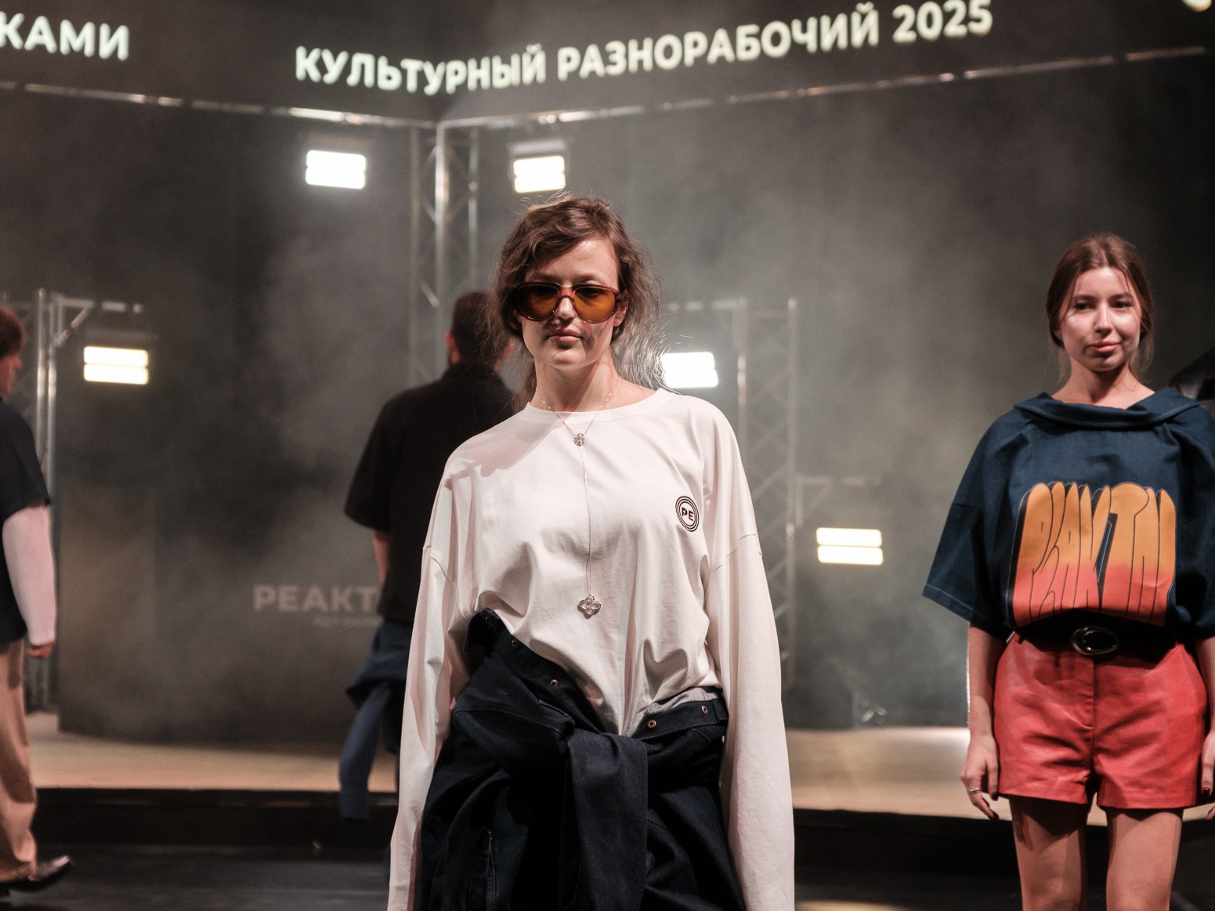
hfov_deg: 22.8
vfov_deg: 17.2
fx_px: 3018
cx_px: 600
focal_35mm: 86
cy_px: 383
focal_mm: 45.2
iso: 1600
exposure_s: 1/250
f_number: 2.8
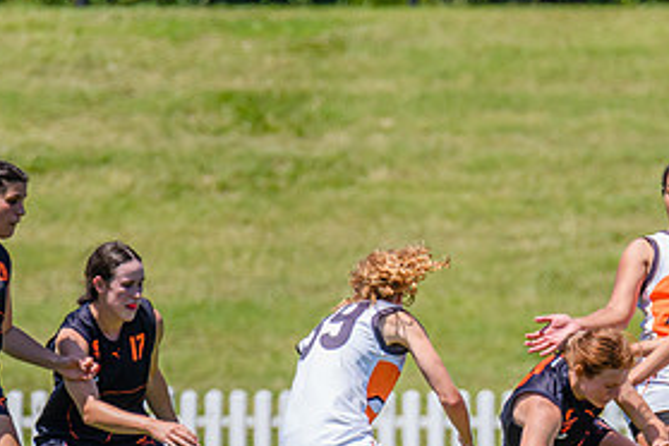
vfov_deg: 0.9
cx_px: 561
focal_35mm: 1454
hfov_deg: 1.4
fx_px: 27018
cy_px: 354
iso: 800
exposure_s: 1/2000
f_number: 9
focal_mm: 600
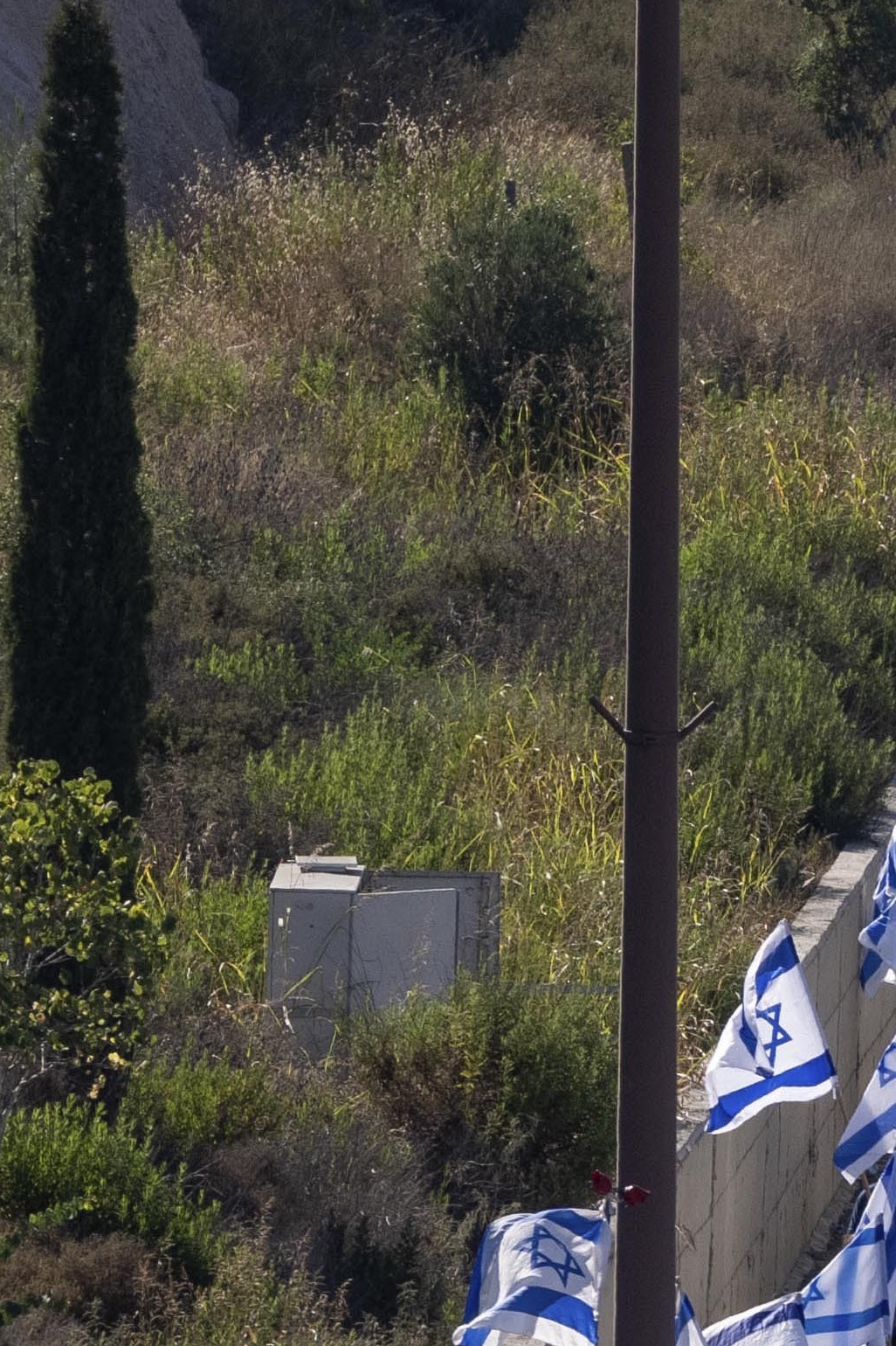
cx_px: 2455
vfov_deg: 1.9
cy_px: 722
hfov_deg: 1.3
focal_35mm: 1066
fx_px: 39812
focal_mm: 194
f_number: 7.1
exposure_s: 1/640
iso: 200
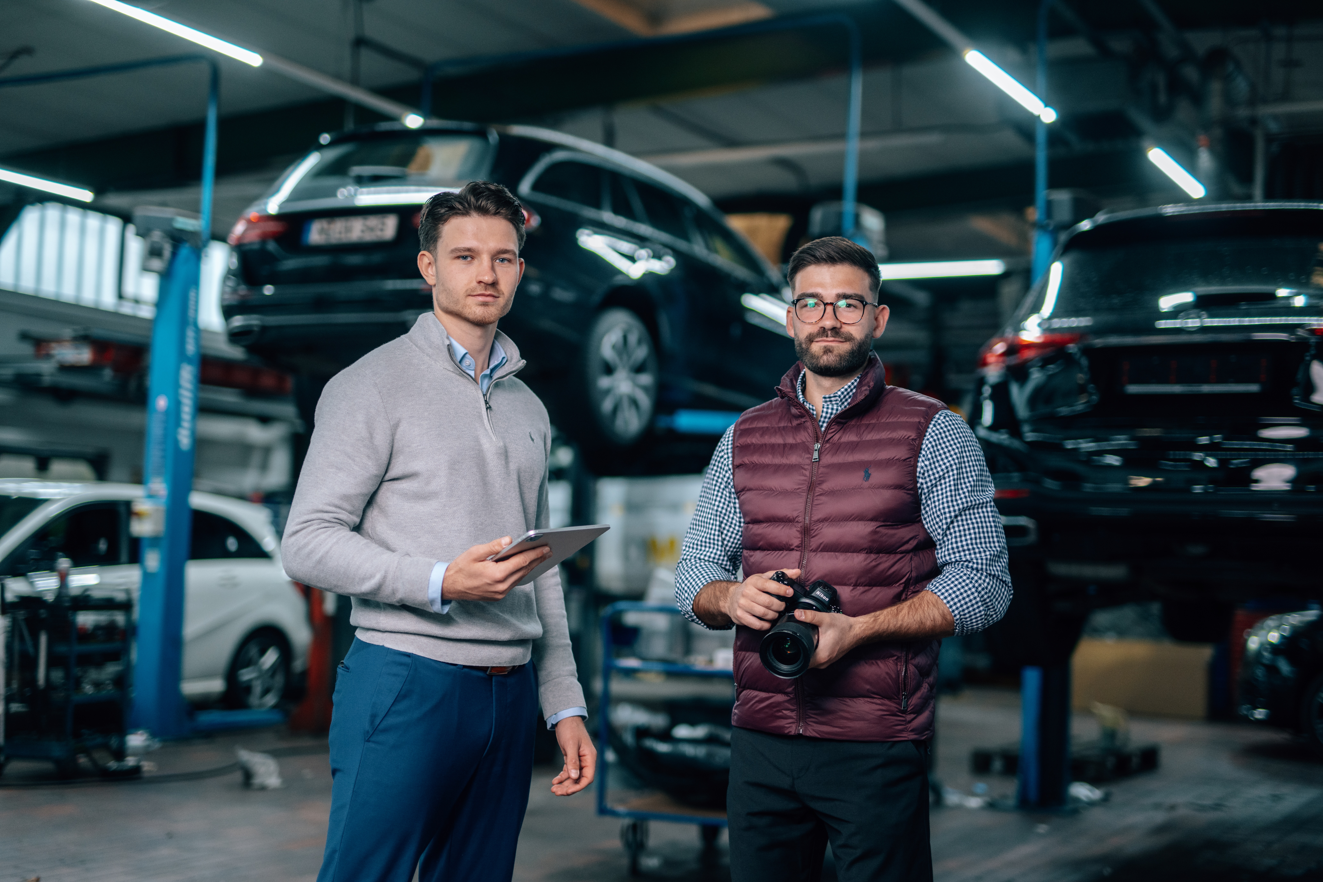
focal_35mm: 50
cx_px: 662
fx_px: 1837
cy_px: 441
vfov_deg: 27.0
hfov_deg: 39.6
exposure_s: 1/500
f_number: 1.4
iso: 500
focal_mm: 50
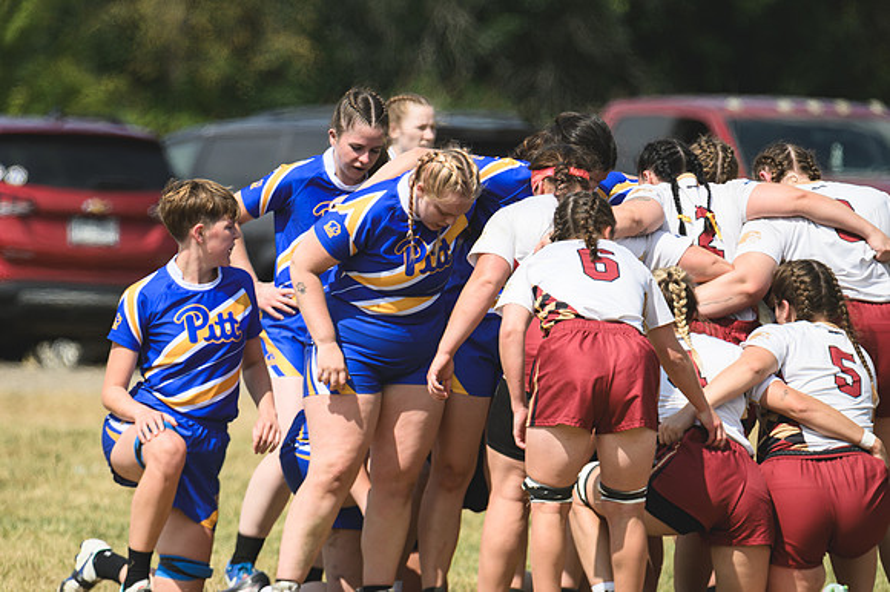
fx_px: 18530
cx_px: 445
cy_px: 296
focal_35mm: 750
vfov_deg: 1.8
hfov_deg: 2.8
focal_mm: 500
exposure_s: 1/1000
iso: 180
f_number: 6.3
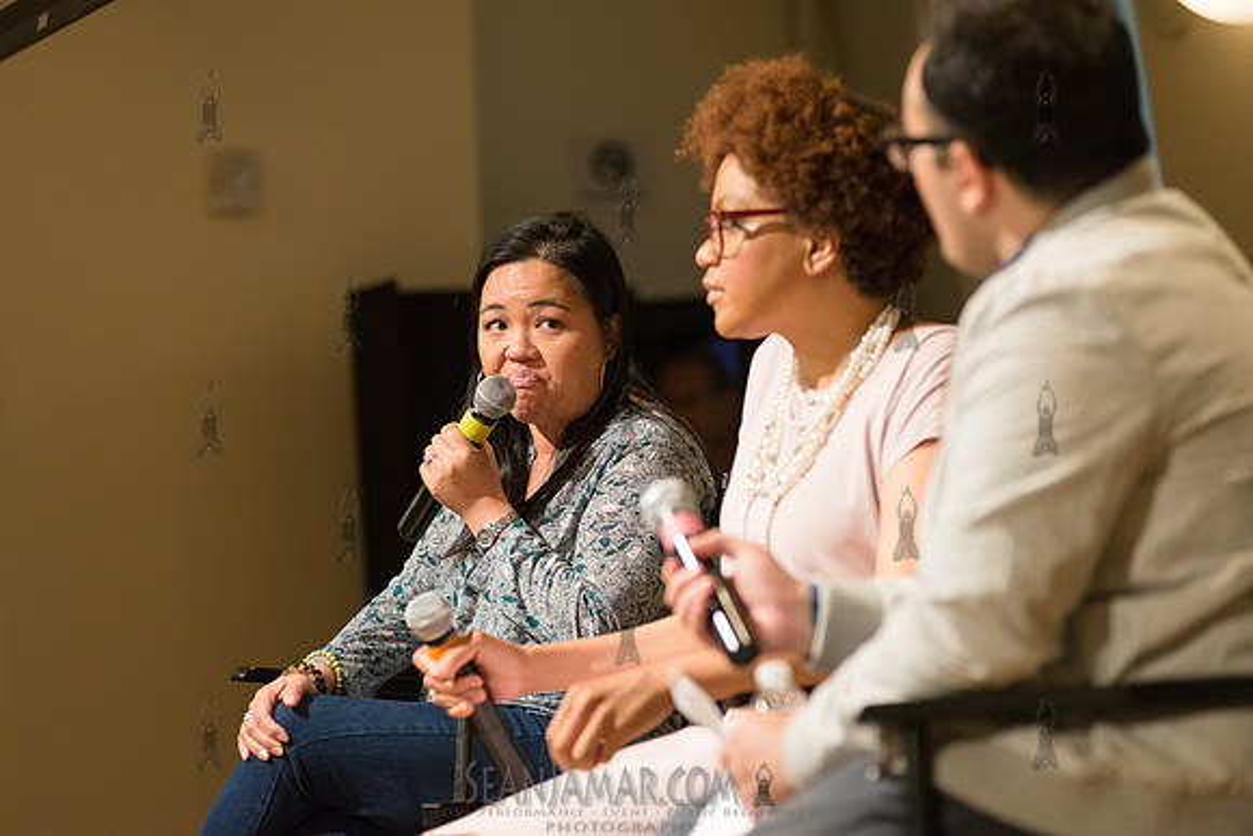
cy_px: 418
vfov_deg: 9.5
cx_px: 626
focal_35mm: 145
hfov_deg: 14.2
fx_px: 5048
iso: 2500
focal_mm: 145
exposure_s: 1/250
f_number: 4
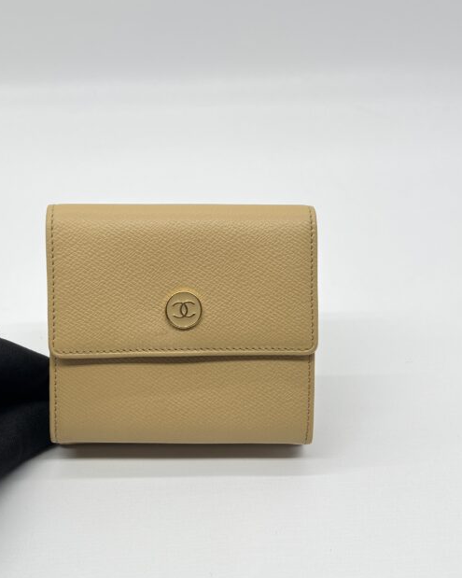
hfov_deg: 35.5
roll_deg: +0.4
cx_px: 181
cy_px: 310
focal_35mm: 42
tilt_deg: -34.7
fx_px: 718
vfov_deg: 43.8
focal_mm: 5.7
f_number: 1.5
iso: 40
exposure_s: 1/183
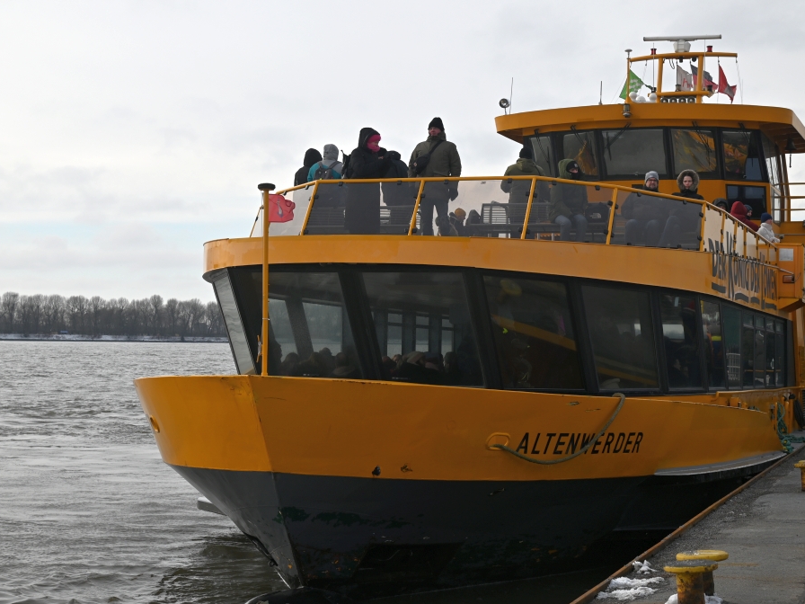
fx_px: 1279
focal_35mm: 55
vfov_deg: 26.6
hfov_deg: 34.9
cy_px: 299
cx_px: 447
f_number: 7.1
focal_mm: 50
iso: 100
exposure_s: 1/400
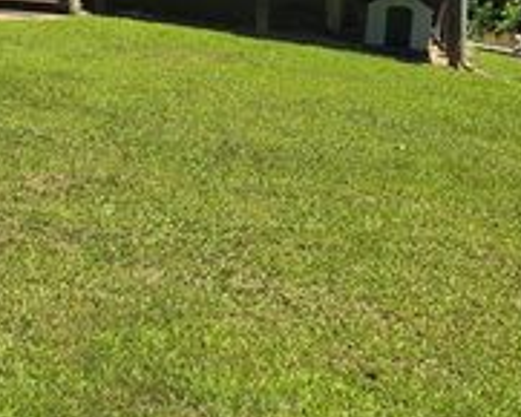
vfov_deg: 22.8
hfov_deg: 28.7
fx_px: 957
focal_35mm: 62
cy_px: -70
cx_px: 6
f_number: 1.7
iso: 12
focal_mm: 6.3
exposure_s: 1/720
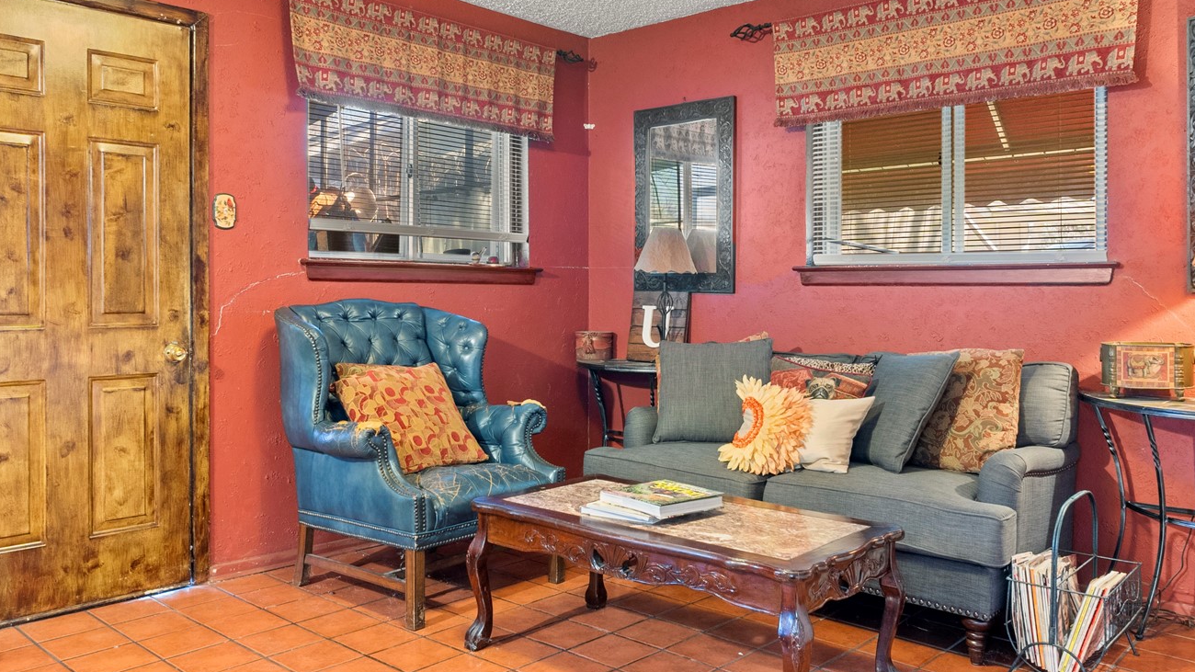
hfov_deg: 66.3
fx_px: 915
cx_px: 626
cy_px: 269
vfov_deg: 40.2
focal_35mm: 29
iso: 400
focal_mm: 11
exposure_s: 3.2
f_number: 5.6
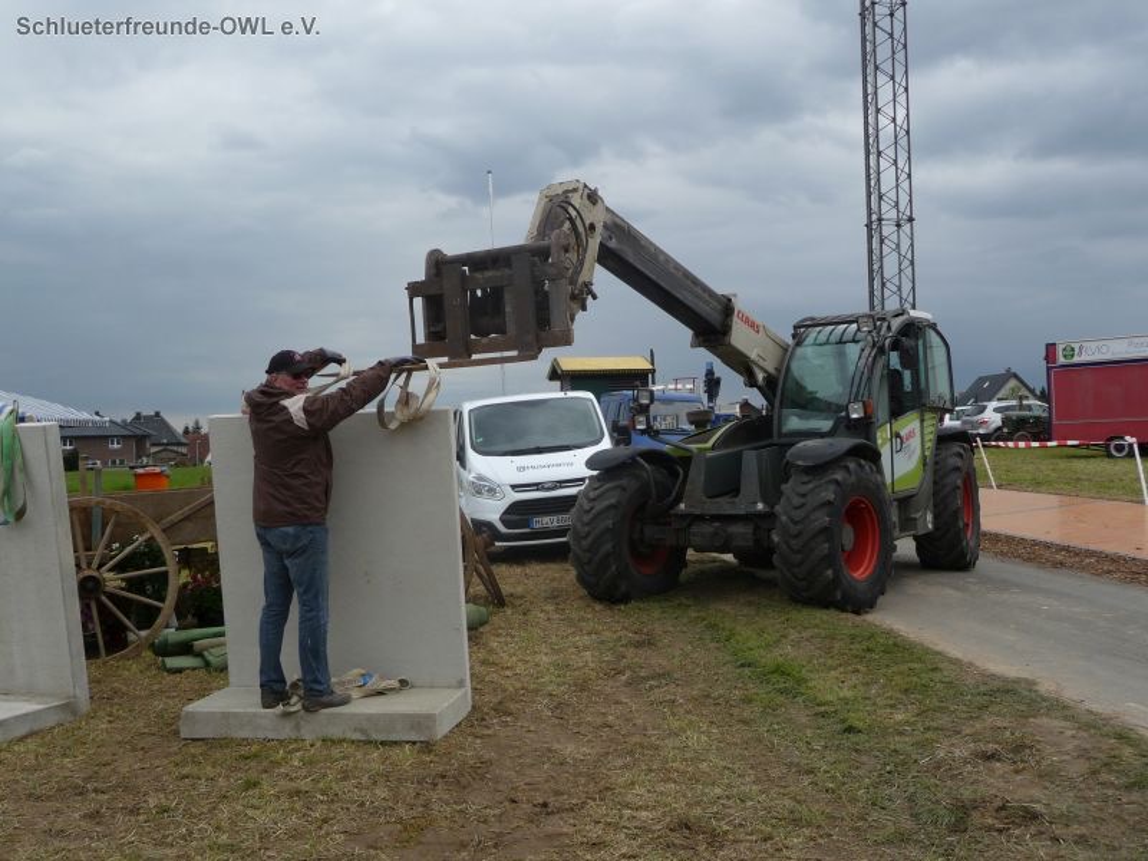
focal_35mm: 36
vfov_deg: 39.7
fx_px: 1194
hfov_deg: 51.4
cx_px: 574
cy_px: 430
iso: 100
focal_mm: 6
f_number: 3.7
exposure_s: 1/500
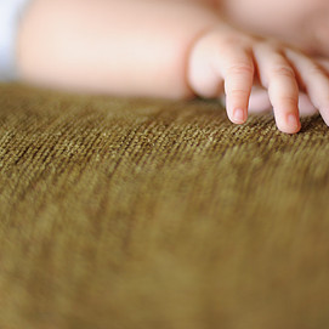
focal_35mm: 91
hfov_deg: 19.1
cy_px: 97
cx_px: 187
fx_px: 979
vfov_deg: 19.0
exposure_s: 1/250
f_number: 1.4
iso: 320
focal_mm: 50
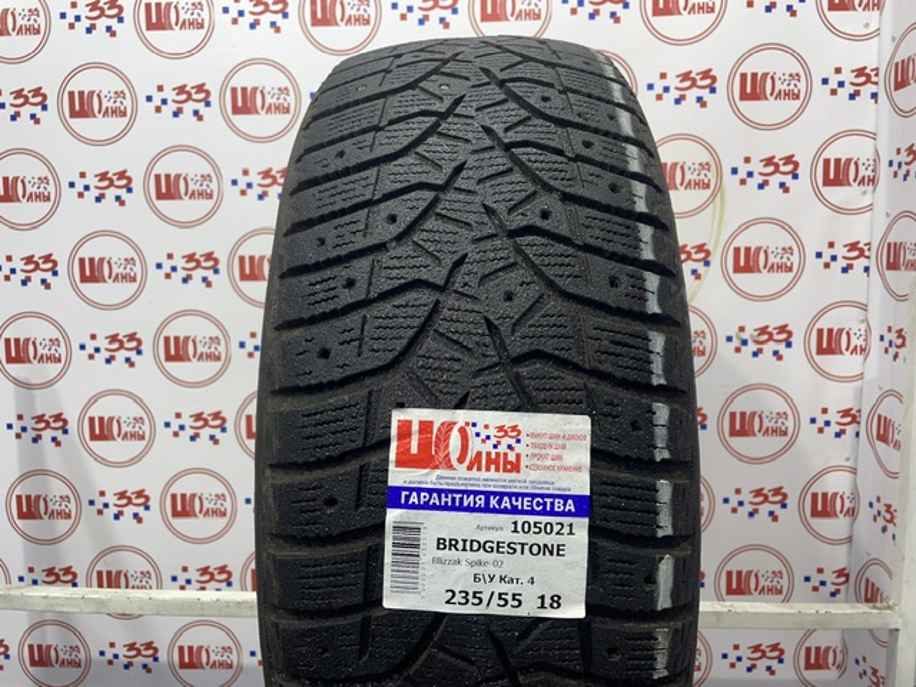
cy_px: 344
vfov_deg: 53.1
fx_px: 688
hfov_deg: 67.3
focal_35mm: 26
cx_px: 458
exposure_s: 1/100
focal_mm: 4.2
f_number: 1.6
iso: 64
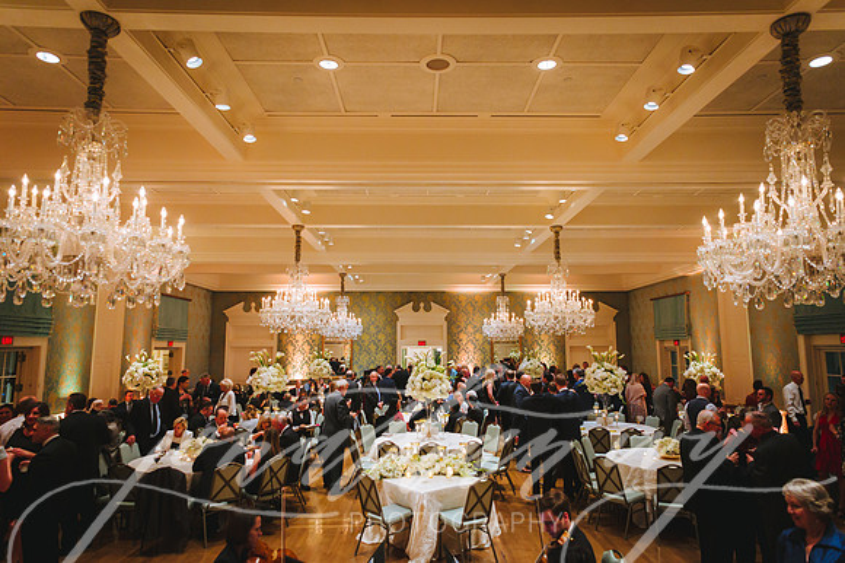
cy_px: 282
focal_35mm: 24
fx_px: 563
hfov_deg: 73.8
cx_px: 422
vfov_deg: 53.1
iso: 2000
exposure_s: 1/100
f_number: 2.8
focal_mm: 24
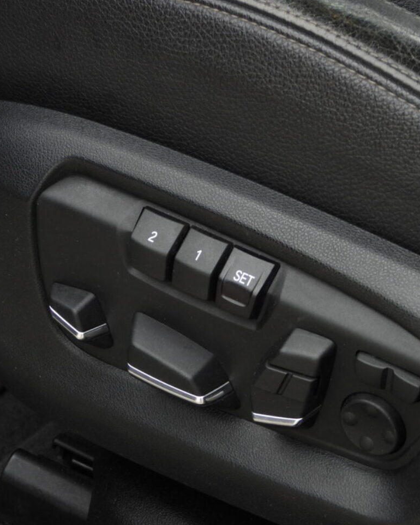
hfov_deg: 9.3
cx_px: 235
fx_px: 2580
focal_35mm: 166
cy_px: 279
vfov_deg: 11.6
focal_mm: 20.7
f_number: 4
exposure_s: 1/60
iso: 160
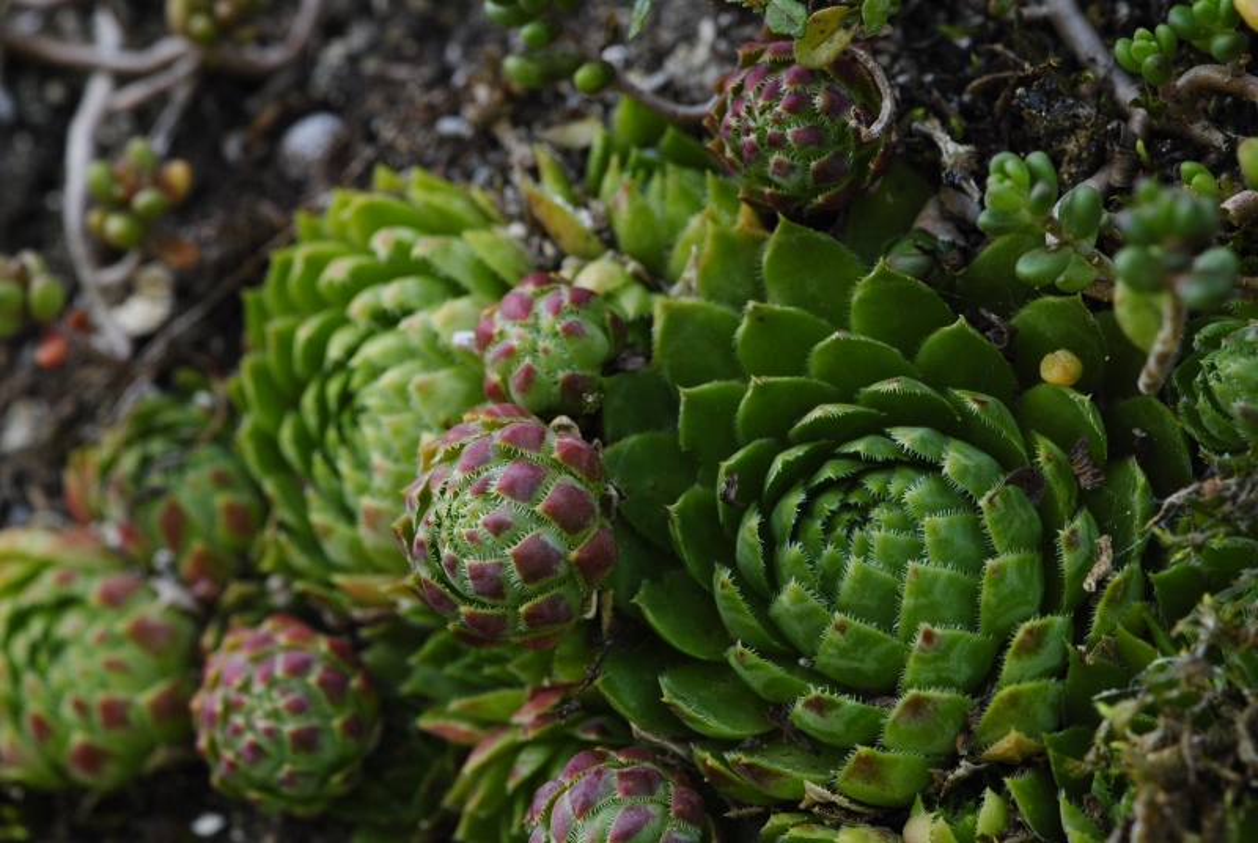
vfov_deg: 10.8
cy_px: 422
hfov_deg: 16.0
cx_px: 629
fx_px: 4462
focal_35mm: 128
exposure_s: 1/125
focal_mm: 85
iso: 400
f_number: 8
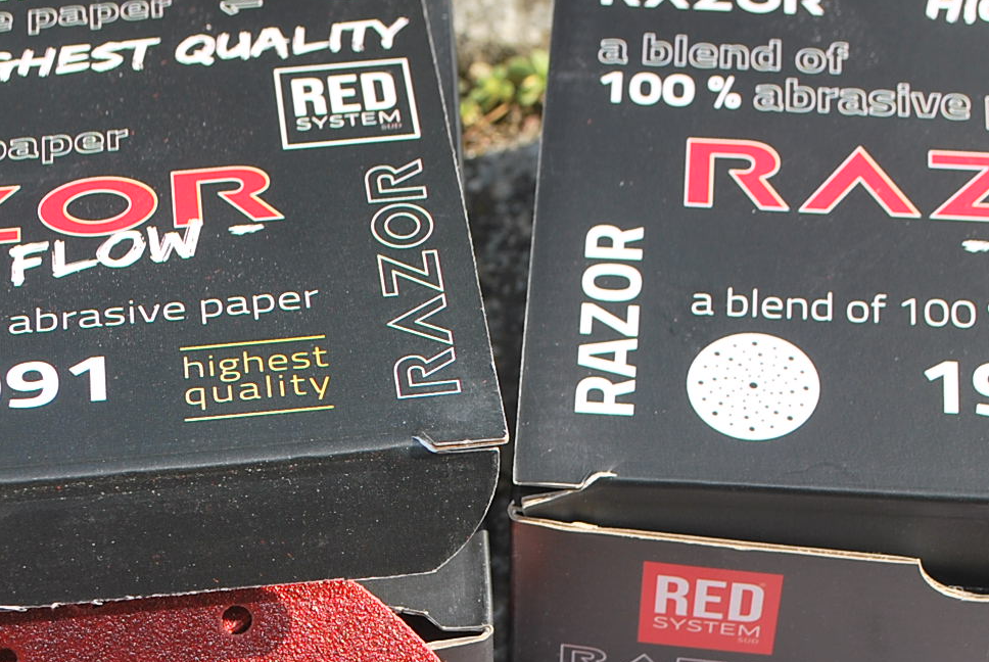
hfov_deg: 19.4
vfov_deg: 12.9
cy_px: 650
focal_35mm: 105
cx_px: 514
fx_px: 2888
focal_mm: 35
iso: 100
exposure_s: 1/200
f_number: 8
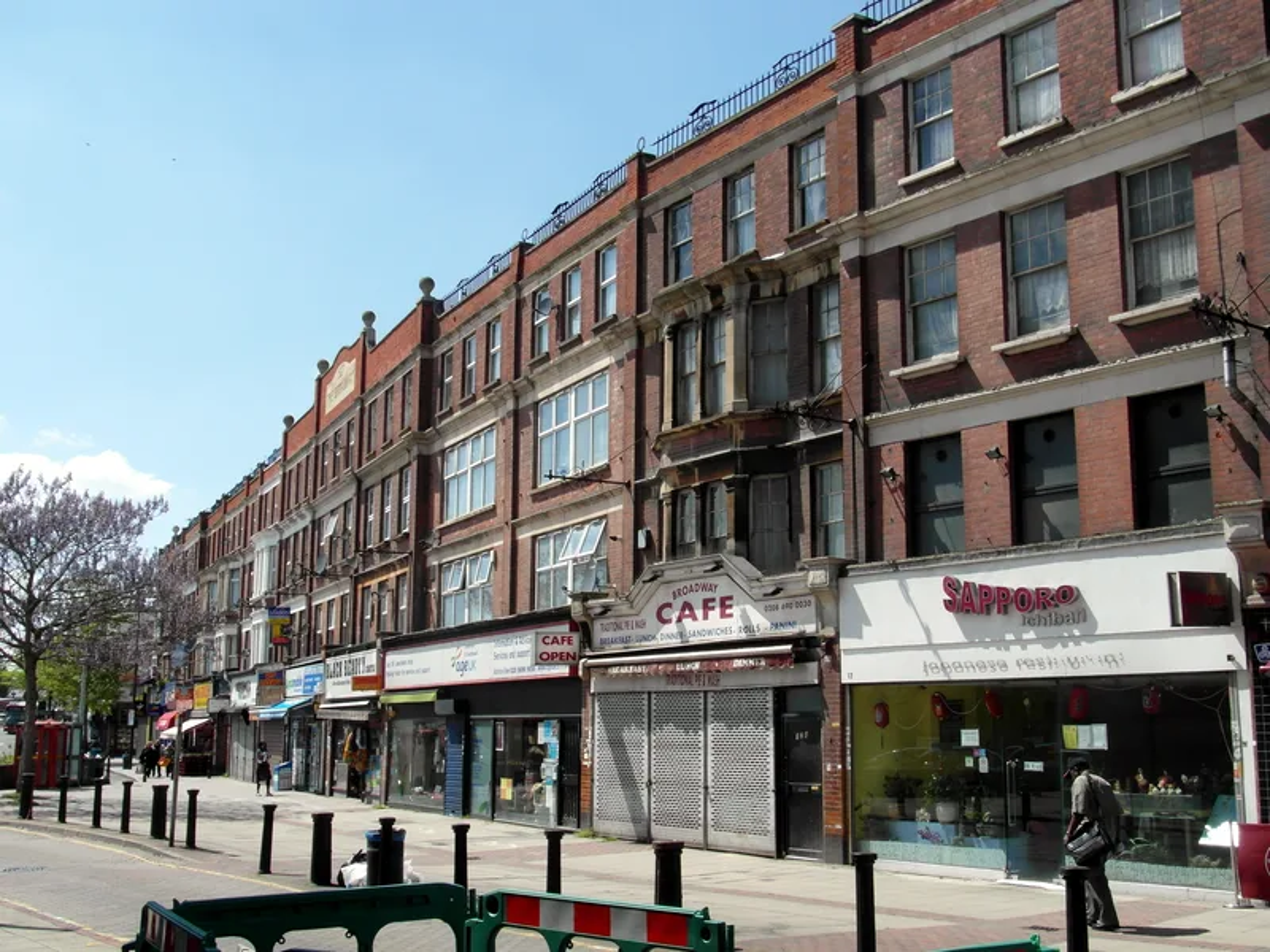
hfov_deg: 36.2
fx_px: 1944
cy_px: 476
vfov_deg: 27.5
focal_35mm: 53
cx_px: 635
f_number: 5.8
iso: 80
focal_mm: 8.7
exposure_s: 1/250
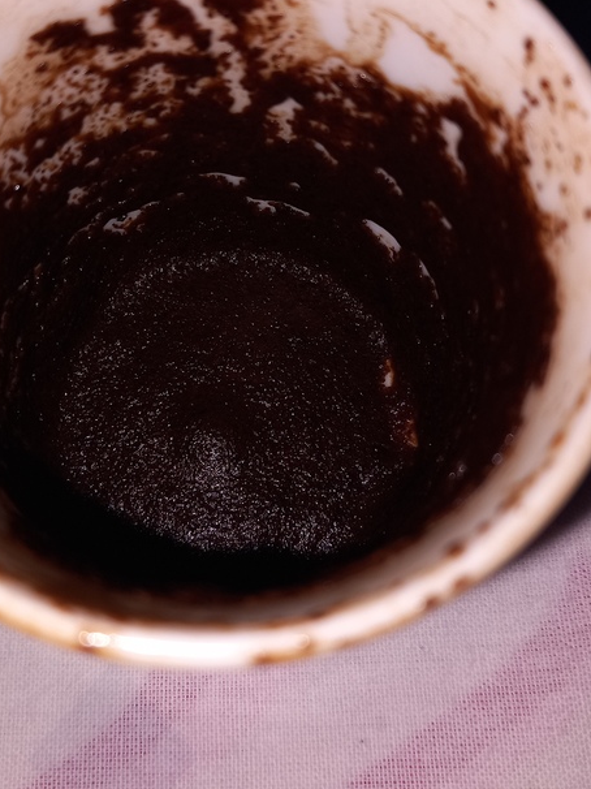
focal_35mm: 41
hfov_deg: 35.0
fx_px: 934
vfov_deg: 45.5
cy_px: 315
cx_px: 229
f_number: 1.8
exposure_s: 1/130
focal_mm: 4
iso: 20
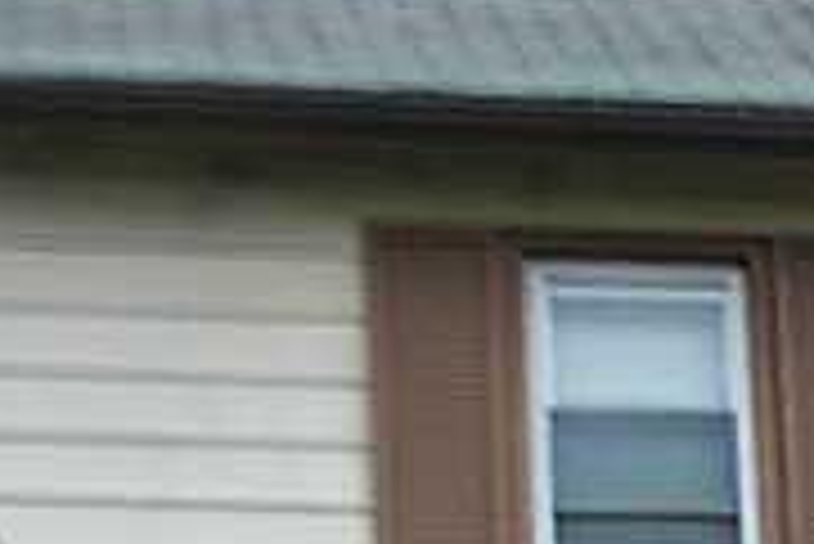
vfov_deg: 5.0
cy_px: 1214
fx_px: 6132
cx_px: 1421
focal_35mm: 271
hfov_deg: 7.4
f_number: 4.1
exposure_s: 1/200
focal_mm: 10.6
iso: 80
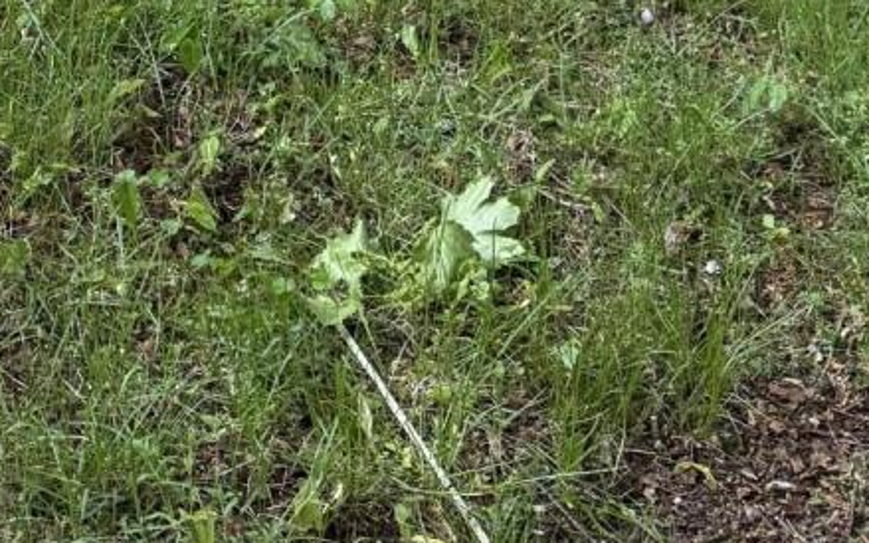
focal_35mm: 116
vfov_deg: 9.2
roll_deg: +1.4
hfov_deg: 17.5
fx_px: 2746
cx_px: -42
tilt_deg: -5.0
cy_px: -1034
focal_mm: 6.76
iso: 160
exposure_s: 1/121
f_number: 1.78
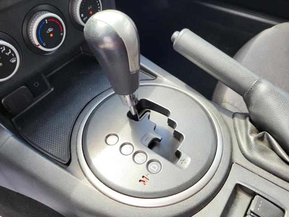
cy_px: 108
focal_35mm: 26
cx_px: 144
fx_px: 217
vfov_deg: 53.1
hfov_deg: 67.3
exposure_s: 1/206
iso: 40
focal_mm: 5.4
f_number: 1.8
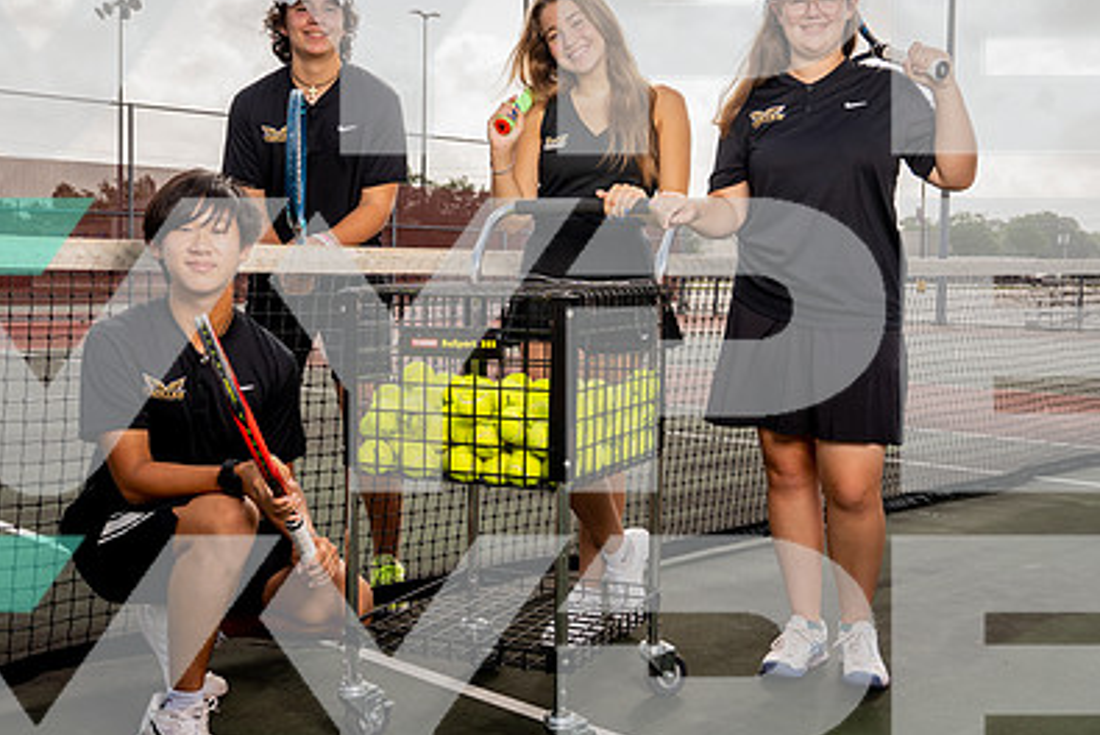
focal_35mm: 44
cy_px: 347
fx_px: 1345
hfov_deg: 44.4
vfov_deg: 30.6
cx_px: 512
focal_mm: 30
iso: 50
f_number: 6.3
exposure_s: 1/250
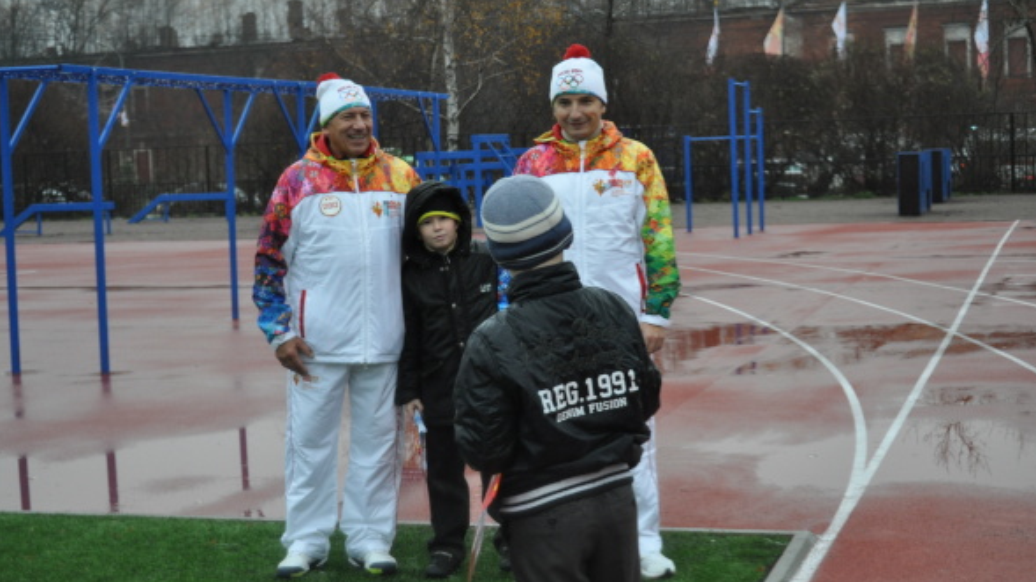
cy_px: 290
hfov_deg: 32.8
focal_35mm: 64
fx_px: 1758
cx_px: 521
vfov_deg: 18.8
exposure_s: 1/50
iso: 800
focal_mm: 40
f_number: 5.3
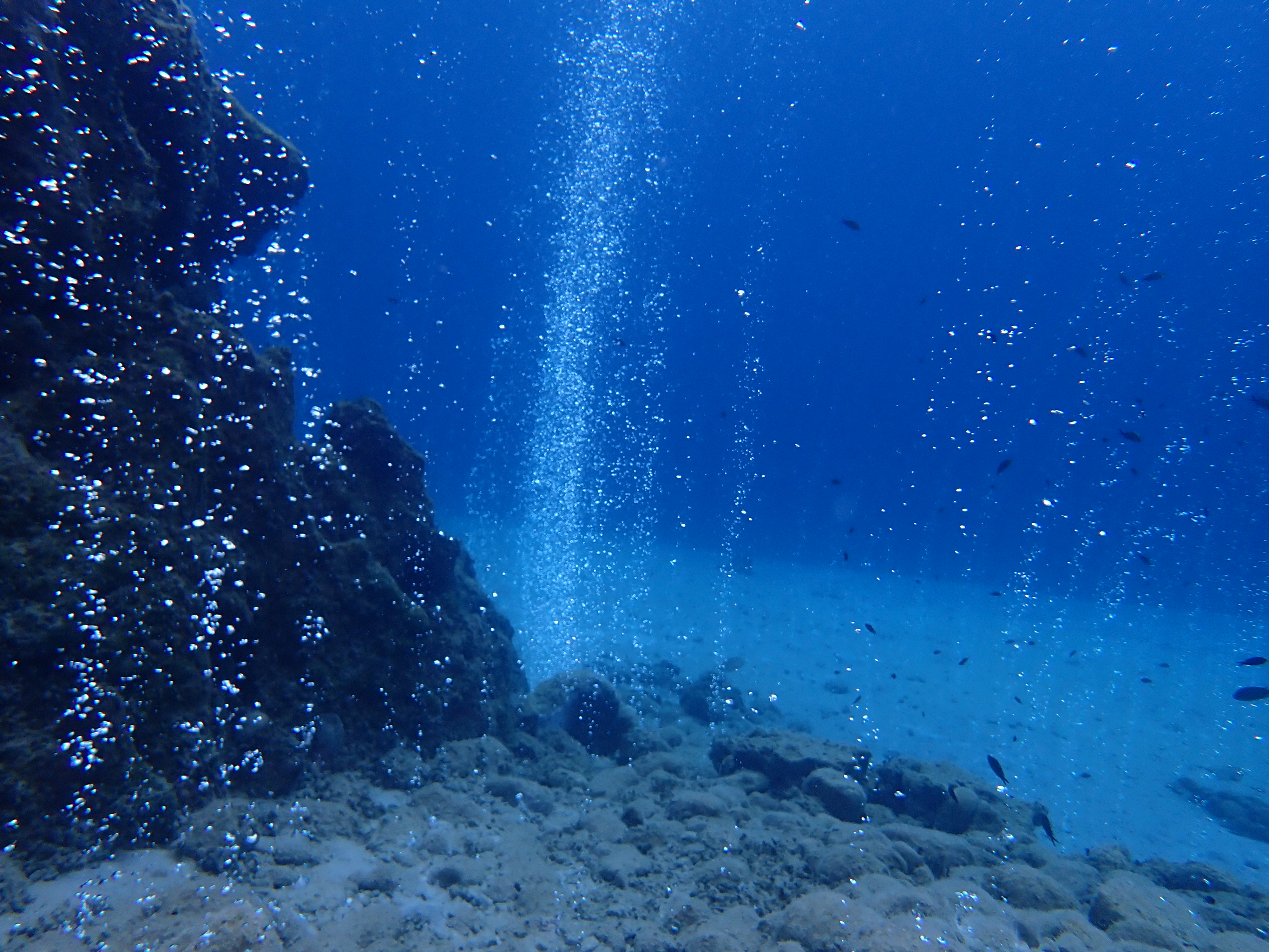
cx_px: 634
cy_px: 476
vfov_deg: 54.9
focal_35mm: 25
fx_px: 916
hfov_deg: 69.4
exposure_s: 1/400
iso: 100
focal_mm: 4.5
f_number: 2.8
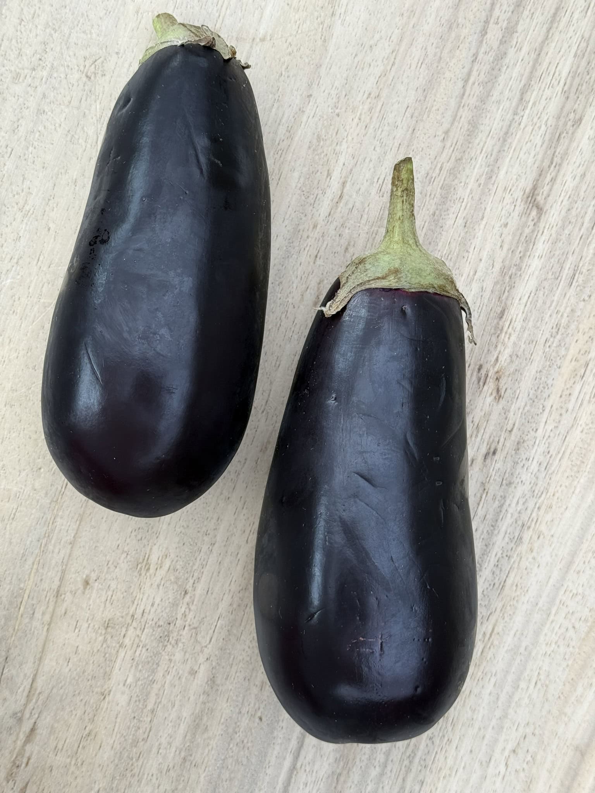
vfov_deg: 39.7
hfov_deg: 30.3
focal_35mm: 48
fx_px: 1100
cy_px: 396
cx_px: 298
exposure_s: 1/163
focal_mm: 6.8
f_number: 1.8
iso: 64
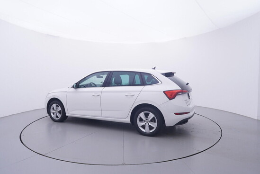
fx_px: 163
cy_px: 87
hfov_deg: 77.3
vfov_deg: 56.2
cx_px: 130
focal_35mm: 22
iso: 200
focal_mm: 15
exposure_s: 1/80
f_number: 5
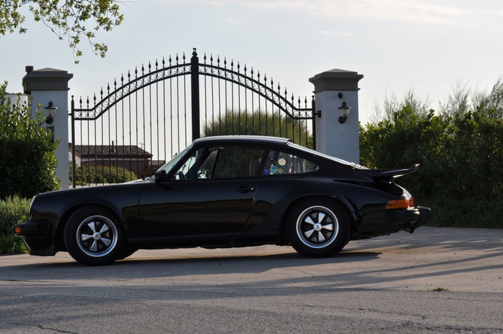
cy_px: 167
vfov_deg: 13.0
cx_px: 252
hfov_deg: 19.5
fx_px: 1465
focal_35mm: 105
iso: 200
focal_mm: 70
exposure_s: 1/200
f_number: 13
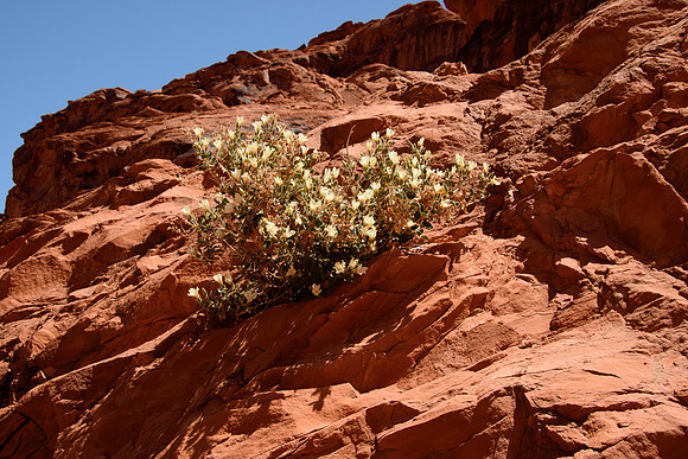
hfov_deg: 49.5
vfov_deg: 34.2
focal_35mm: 39
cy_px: 230
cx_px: 344
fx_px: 745
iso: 400
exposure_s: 1/400
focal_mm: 26
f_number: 8
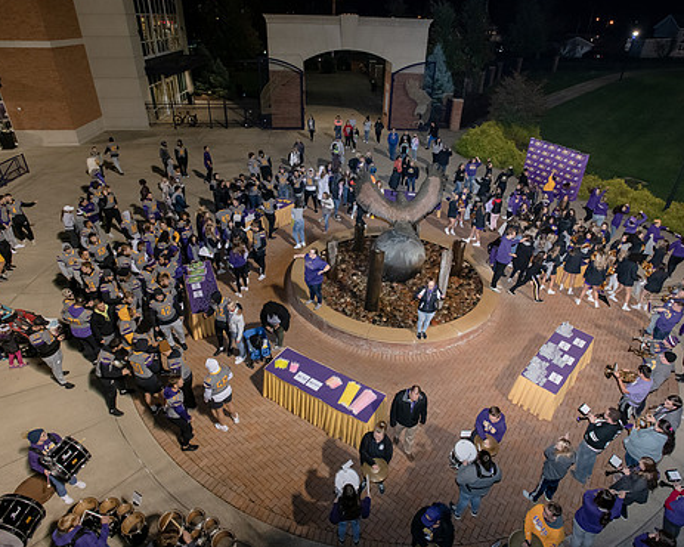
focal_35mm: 20
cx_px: 349
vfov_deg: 68.0
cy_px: 264
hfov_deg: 80.4
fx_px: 405
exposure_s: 1/80
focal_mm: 17
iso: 2500
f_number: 5.6
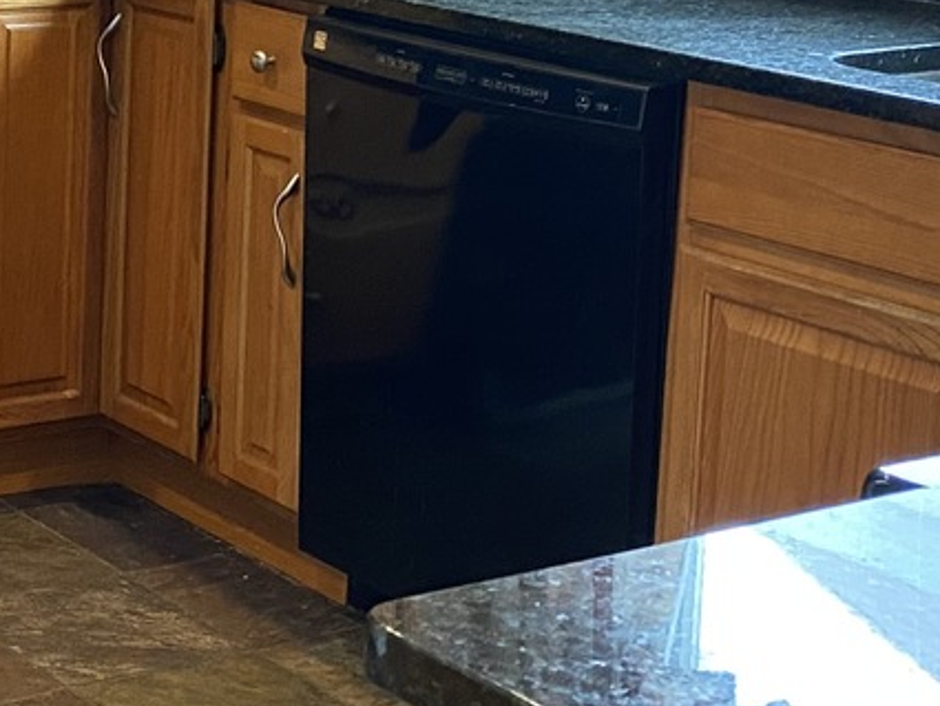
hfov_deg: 20.6
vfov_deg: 16.5
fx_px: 2390
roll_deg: -1.2
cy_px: 35
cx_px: -223
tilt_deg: -9.3
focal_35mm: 88
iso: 400
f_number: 1.8
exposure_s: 1/60
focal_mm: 4.25
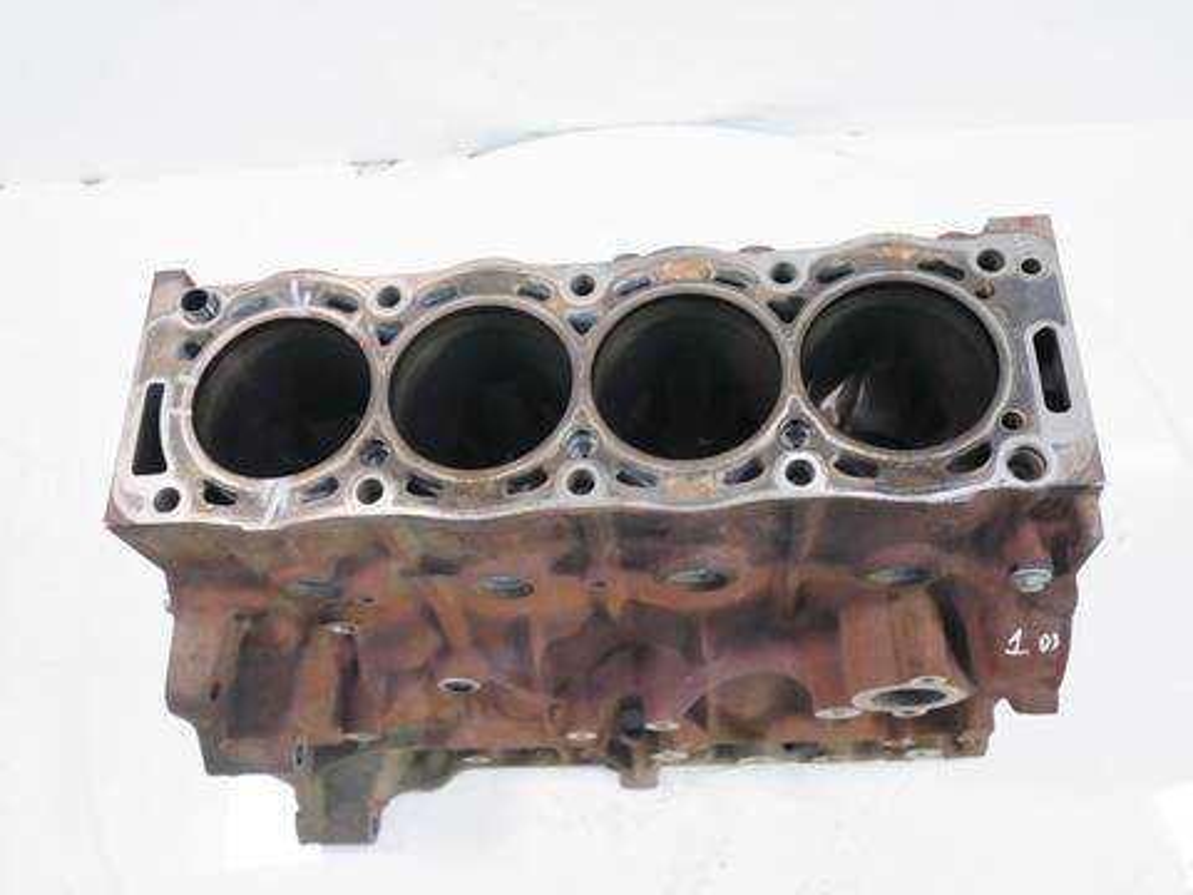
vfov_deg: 44.2
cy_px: 448
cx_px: 596
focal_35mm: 32
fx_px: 1103
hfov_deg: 56.8
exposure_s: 1/60
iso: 400
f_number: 4
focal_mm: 16
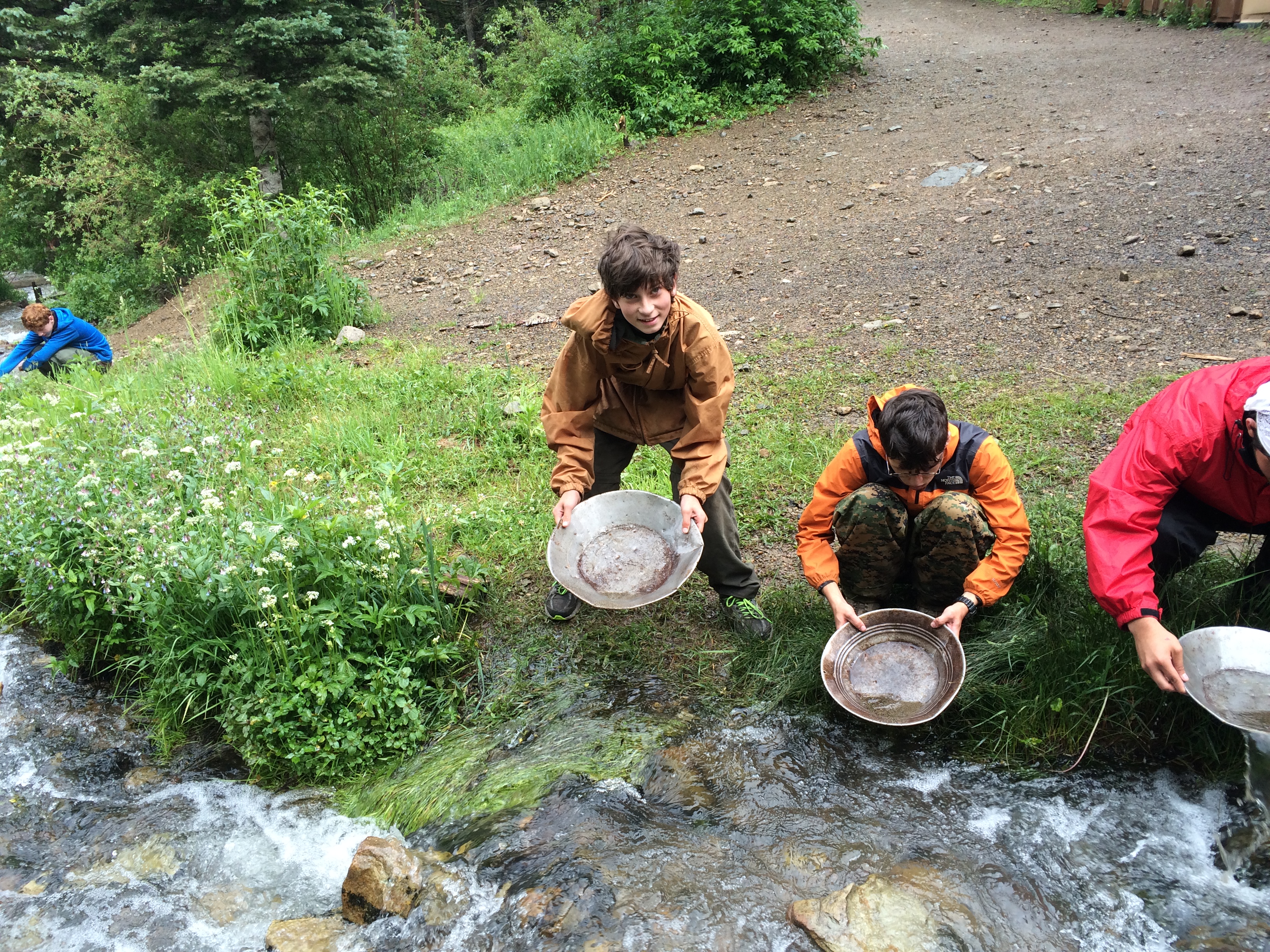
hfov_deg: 61.7
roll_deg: +2.4
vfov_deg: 48.2
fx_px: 1064
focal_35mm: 29
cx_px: 635
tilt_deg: -23.6
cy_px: 476
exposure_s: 1/186
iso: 32
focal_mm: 4.15
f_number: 2.2
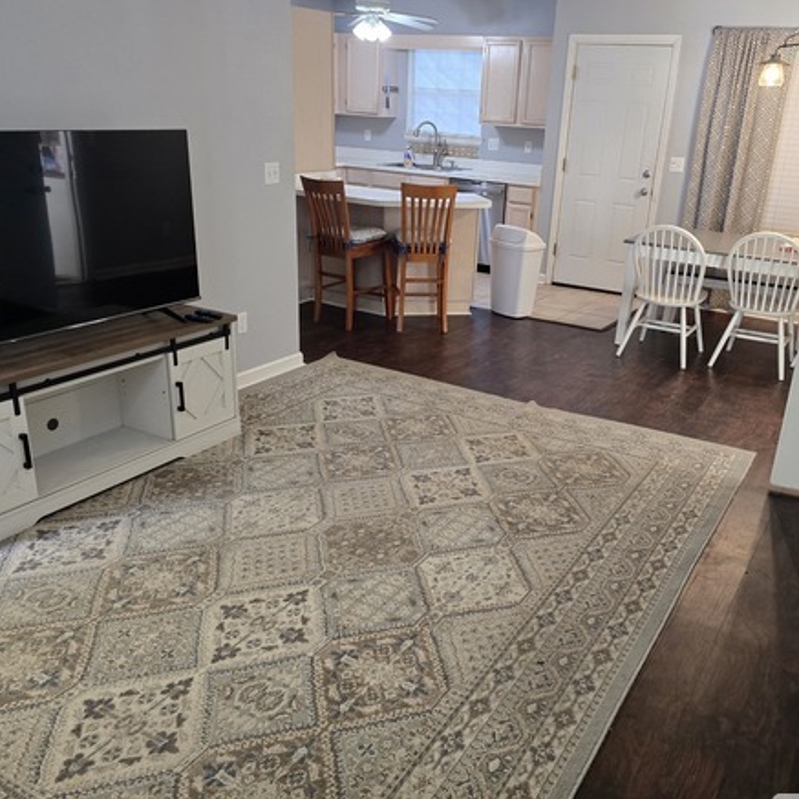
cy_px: 410
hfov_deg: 52.3
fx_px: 810
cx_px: 458
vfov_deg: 52.5
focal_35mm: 31
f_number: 1.7
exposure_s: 1/120
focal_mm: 6.3
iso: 500
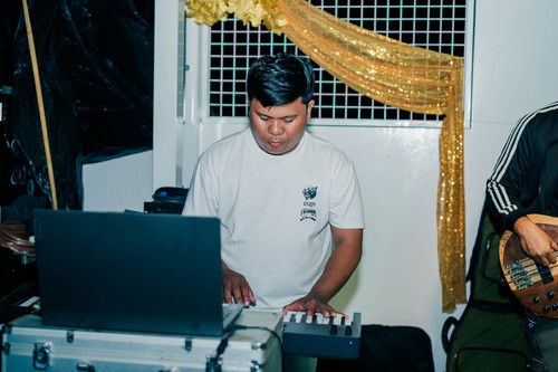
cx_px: 279
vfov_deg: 27.0
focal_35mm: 50
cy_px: 186
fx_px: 775
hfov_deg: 39.6
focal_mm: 50
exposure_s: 1/200
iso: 800
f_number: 2.8
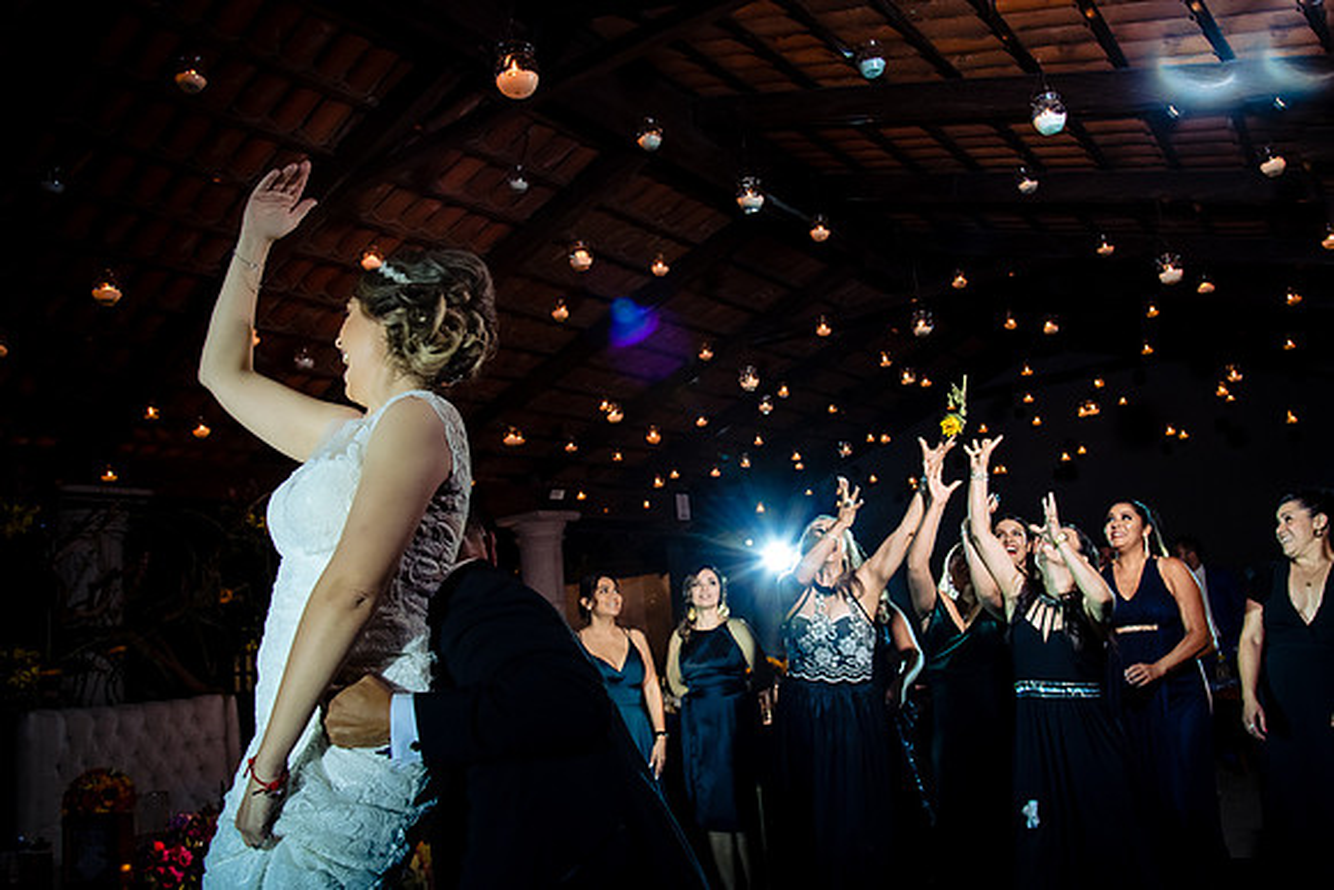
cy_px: 430
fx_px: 1006
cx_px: 708
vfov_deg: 47.7
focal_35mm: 27
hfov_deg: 67.0
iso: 2000
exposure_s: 1/200
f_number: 6.3
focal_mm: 24
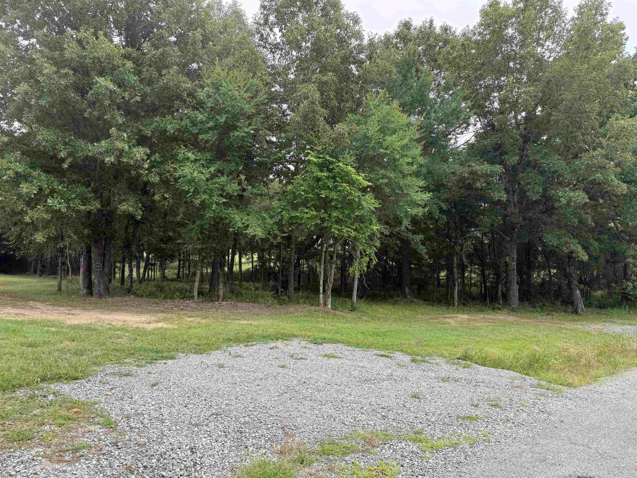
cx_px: 318
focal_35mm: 24
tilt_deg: +5.0
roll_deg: -0.7
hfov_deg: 71.6
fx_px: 442
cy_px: 239
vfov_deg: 56.8
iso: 80
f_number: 1.78
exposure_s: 1/765
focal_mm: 6.76
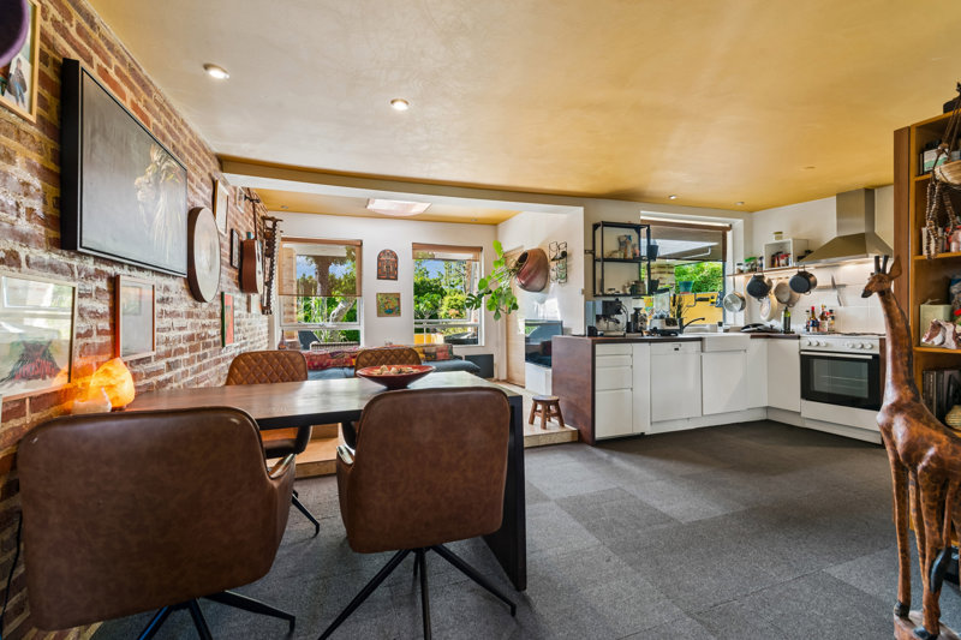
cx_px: 480
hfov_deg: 100.4
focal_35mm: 15
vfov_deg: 77.3
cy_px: 320
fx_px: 400
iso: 200
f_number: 10
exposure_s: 1/2
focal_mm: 15
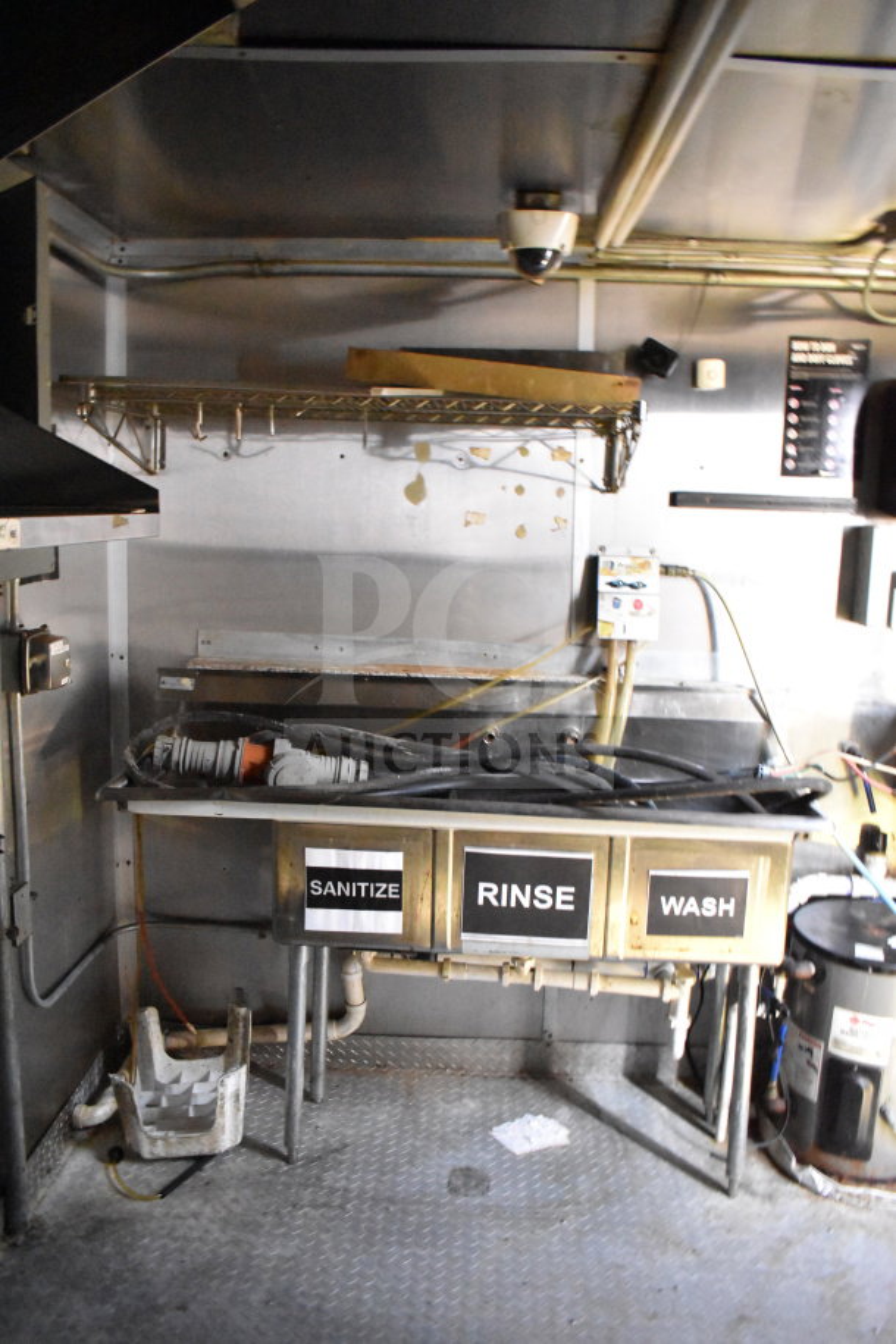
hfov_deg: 47.9
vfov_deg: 67.4
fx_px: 1008
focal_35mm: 27
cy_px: 672
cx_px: 448
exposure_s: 1/30
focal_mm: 18
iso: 10000
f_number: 3.5
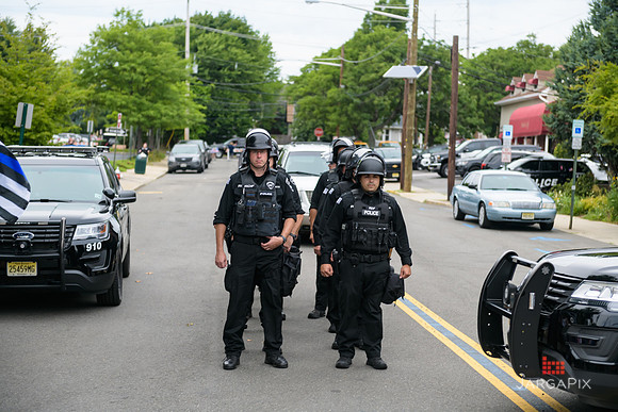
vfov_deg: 19.5
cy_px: 206
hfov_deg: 28.8
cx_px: 309
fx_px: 1202
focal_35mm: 70
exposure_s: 1/320
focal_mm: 70
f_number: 3.2
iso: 200
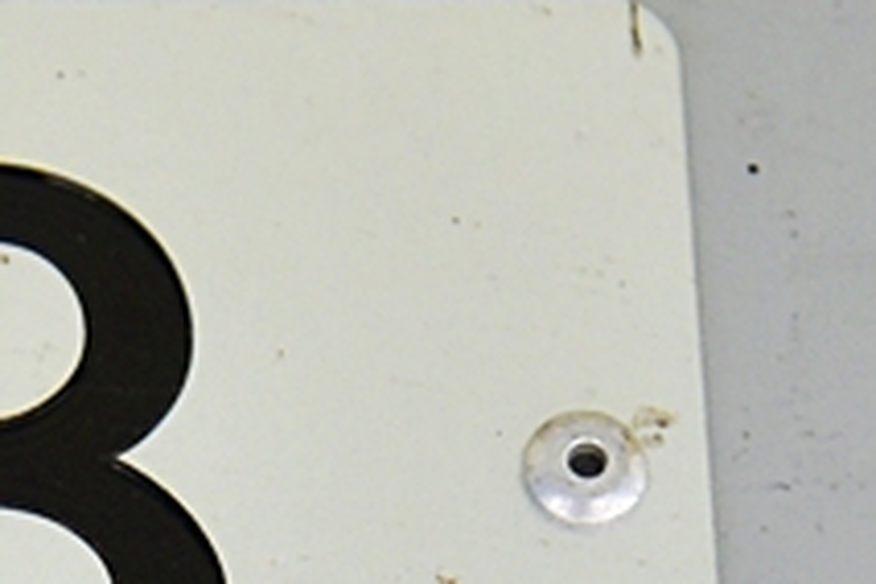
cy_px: 674
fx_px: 9952
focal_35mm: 409
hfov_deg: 5.0
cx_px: -115
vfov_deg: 3.4
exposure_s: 1/4000
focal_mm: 85
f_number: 4
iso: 1250
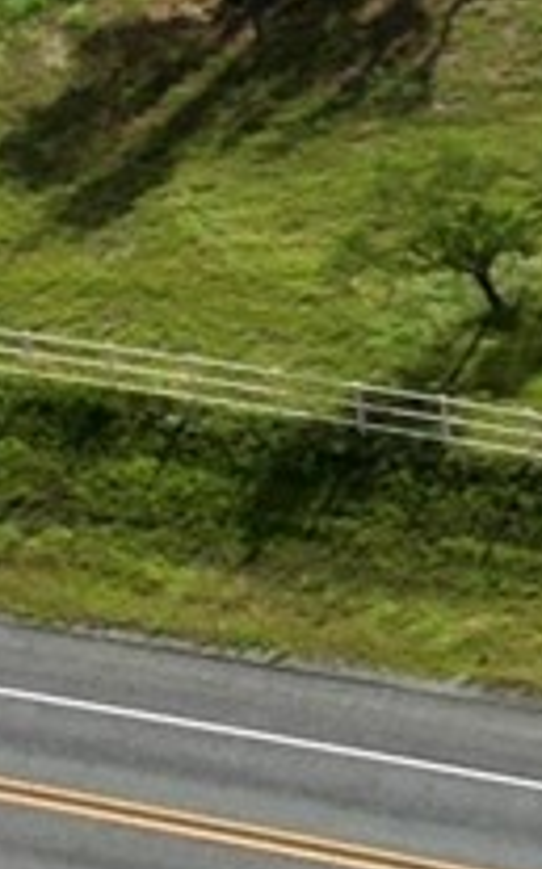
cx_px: 2588
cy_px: -1646
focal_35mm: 252
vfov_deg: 7.4
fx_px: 5968
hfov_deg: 4.5
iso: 130
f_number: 1.7
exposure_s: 1/4000
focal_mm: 6.72
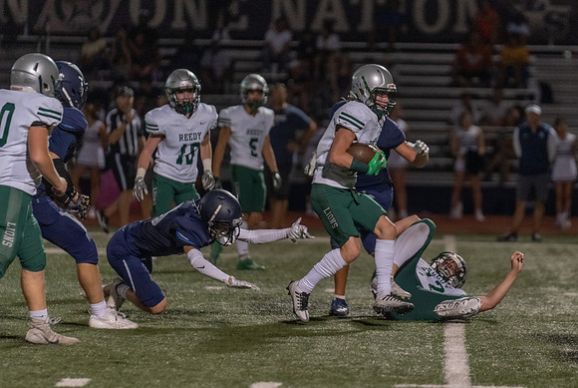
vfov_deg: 5.1
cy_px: 183
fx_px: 4351
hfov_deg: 7.6
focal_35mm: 271
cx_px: 369
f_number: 2.8
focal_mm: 200
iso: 5000
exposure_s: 1/1000
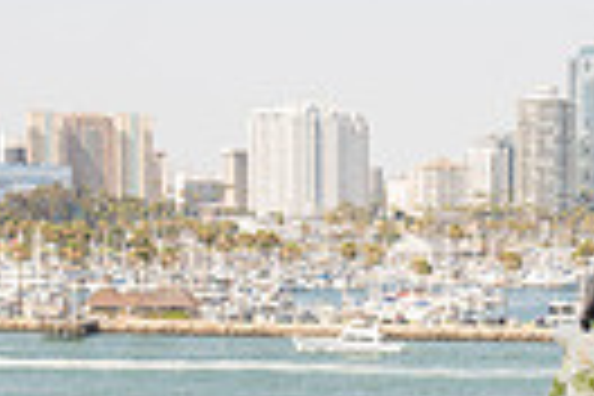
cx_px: 639
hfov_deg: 13.9
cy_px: 515
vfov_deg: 9.3
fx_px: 2392
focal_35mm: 145
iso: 200
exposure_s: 1/200
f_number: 9
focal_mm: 33
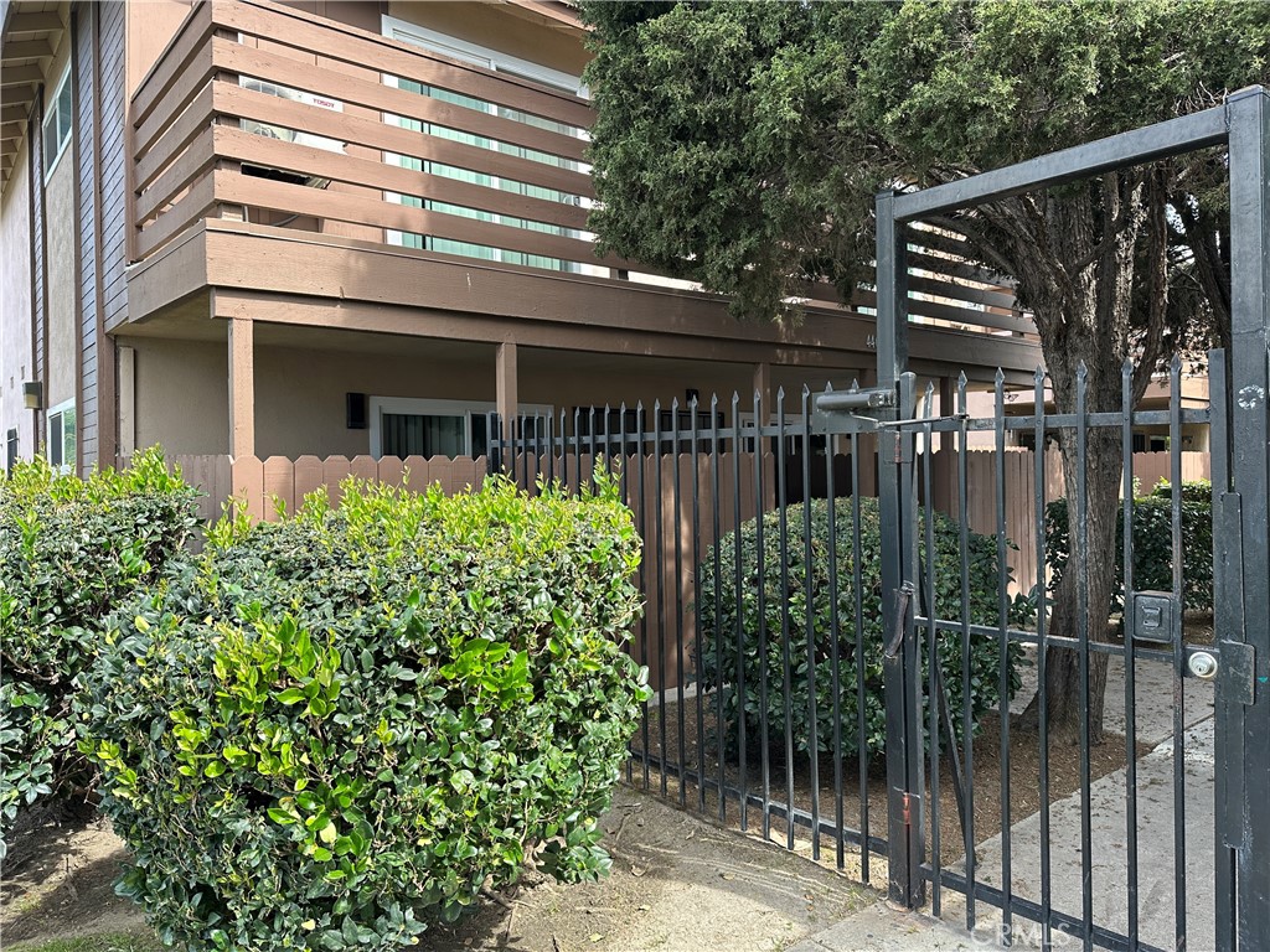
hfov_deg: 71.6
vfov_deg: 56.8
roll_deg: +0.6
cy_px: 476
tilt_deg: +0.0
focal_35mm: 24
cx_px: 635
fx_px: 881
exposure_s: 1/392
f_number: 1.78
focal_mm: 6.86
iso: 80
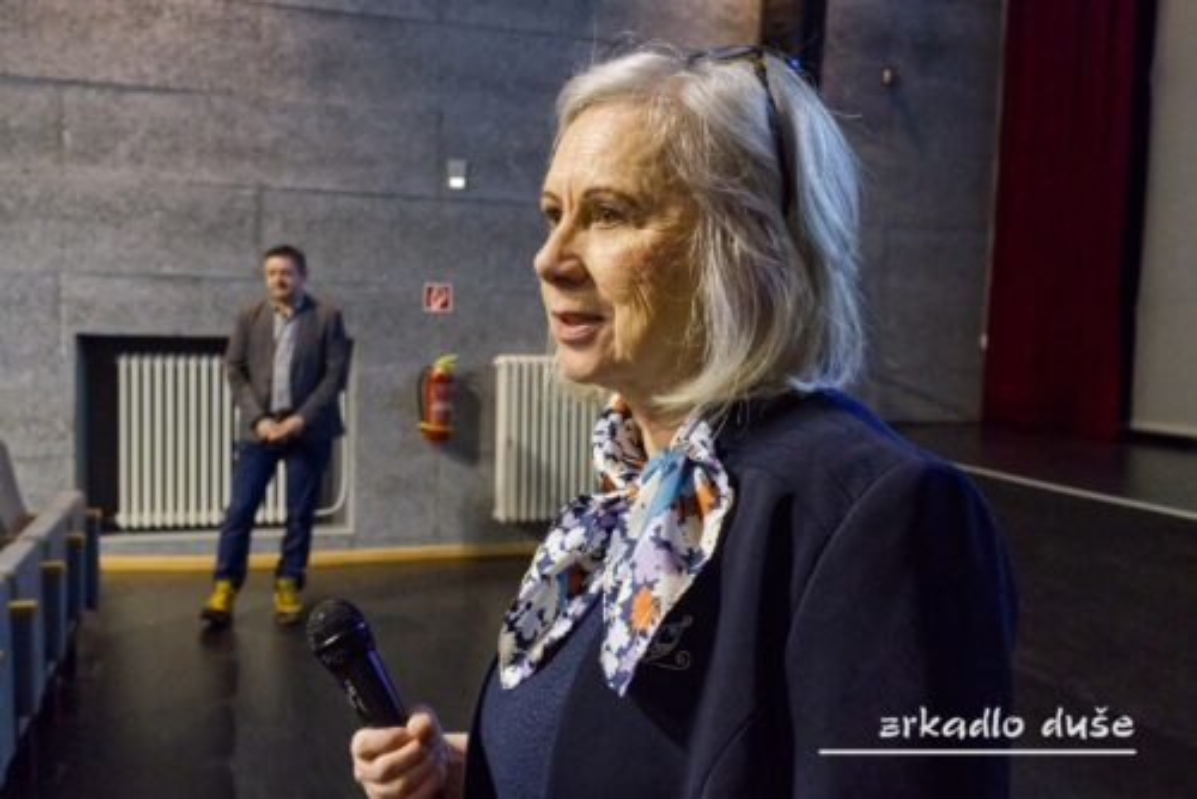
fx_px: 1164
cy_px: 400
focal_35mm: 35
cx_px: 598
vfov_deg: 37.9
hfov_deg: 54.4
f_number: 5.6
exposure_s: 1/60
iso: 12800
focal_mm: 23
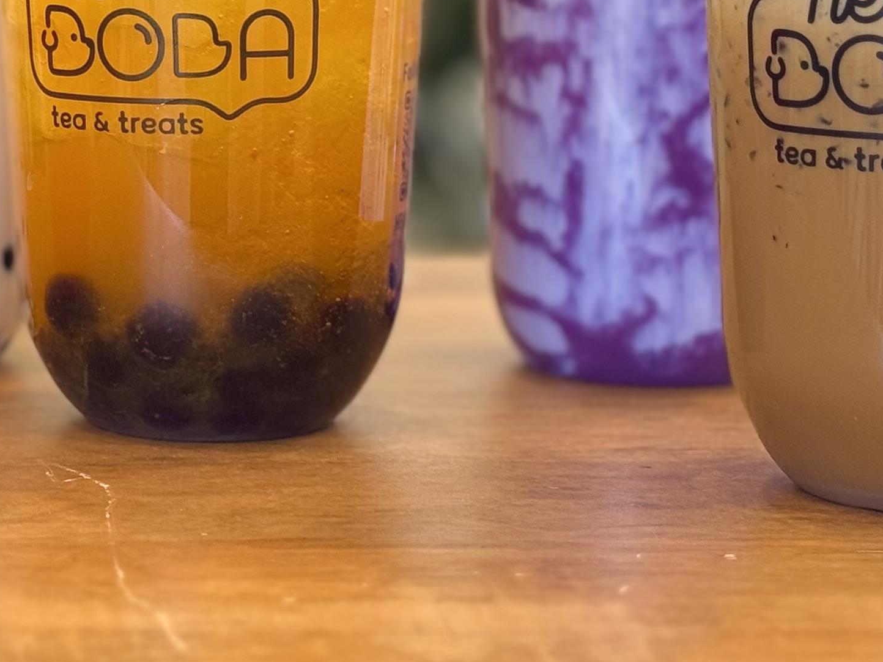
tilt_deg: -2.4
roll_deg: -1.0
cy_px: -54
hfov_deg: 14.6
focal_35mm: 134
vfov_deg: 10.9
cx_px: 198
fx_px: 3418
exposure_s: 1/60
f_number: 1.78
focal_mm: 6.76
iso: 50
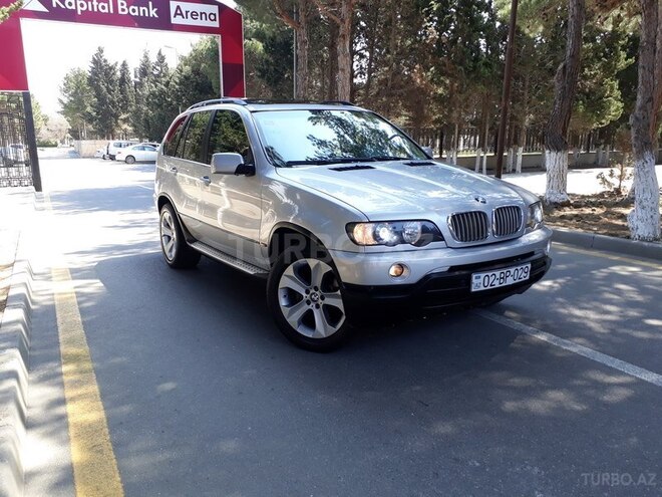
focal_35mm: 27
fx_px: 516
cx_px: 331
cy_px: 248
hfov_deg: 65.3
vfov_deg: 51.4
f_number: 1.9
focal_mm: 3.6
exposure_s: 1/210
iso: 40
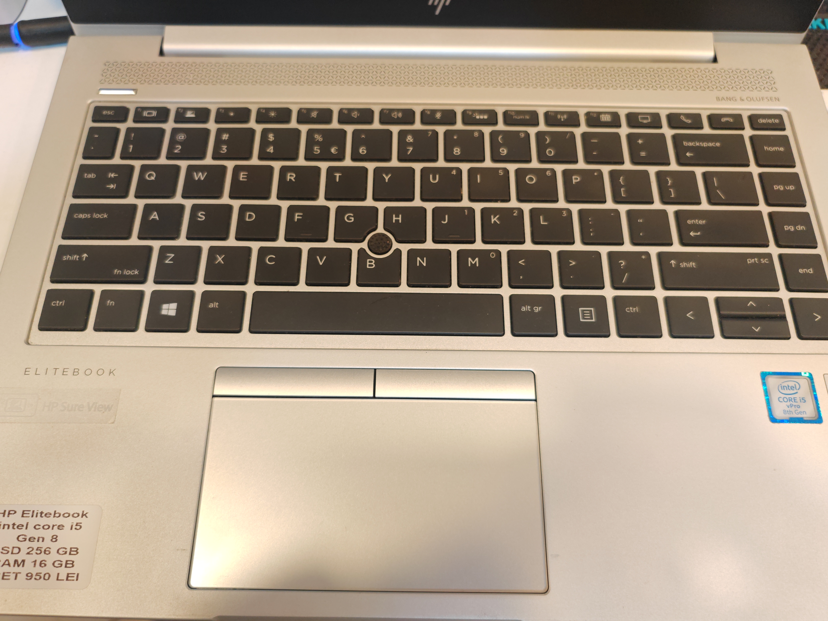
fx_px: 646
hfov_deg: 65.3
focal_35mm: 27
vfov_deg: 51.4
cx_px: 414
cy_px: 310
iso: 160
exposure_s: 1/100
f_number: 1.6
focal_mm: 7.62
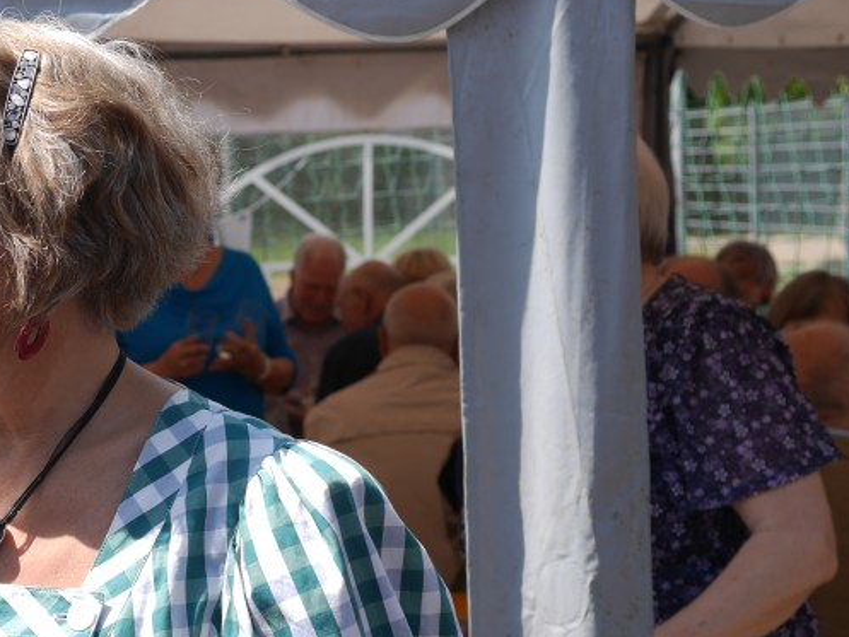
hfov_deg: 18.5
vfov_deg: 14.4
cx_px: -15
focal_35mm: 103
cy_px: 282
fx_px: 2527
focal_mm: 25
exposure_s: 1/800
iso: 125
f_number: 3.5
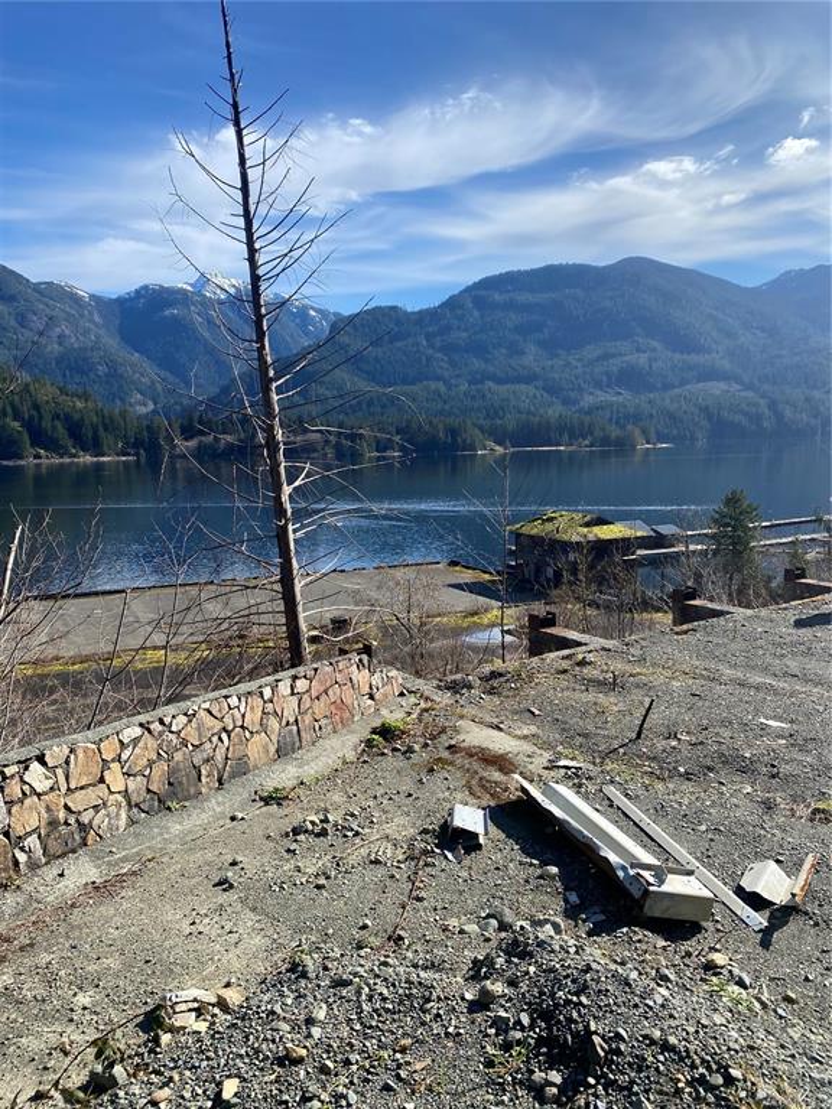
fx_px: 833
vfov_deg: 67.3
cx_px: 416
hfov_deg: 53.1
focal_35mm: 26
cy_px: 554
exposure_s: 1/2817
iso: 32
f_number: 1.8
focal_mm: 4.25
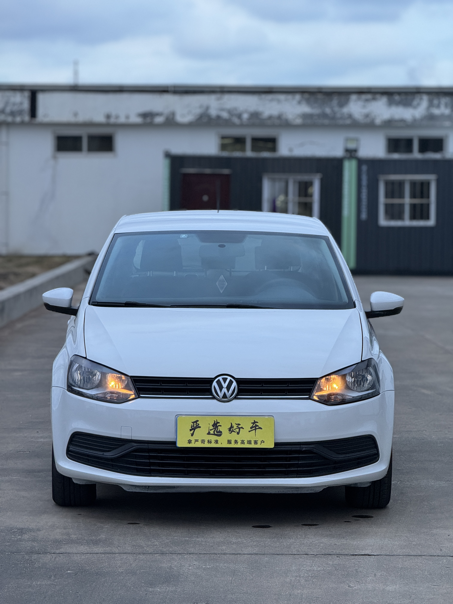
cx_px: 226
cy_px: 302
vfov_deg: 16.4
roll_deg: -0.3
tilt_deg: -2.5
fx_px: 2094
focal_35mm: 120
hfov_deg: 12.3
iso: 200
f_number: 2.8
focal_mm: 15.66
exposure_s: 1/81
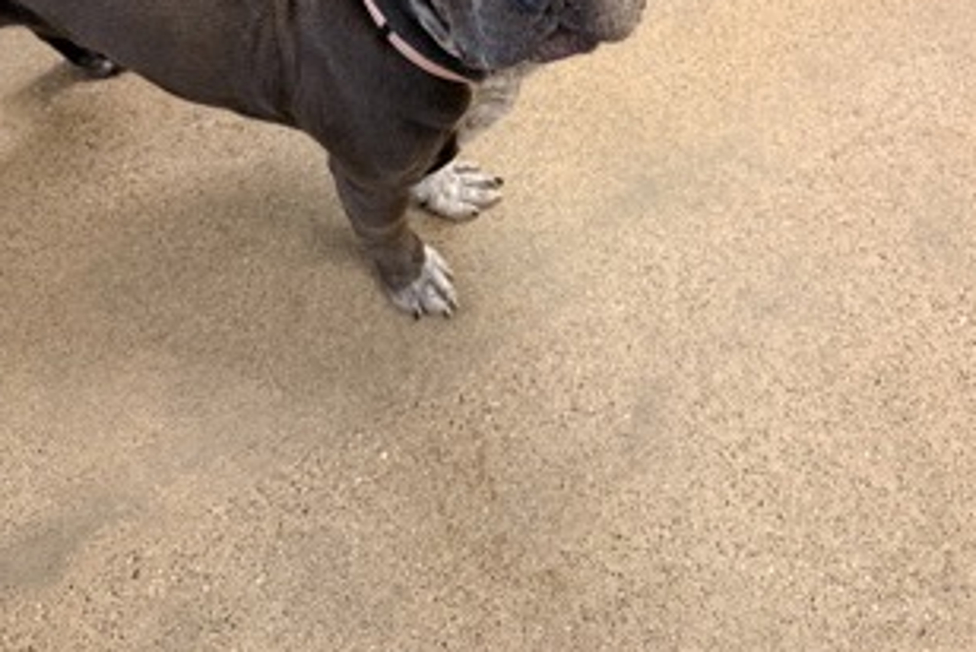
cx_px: 496
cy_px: 35
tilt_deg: -51.1
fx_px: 923
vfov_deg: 36.0
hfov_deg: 55.7
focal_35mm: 34
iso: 320
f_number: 1.78
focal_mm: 6.76
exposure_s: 1/60
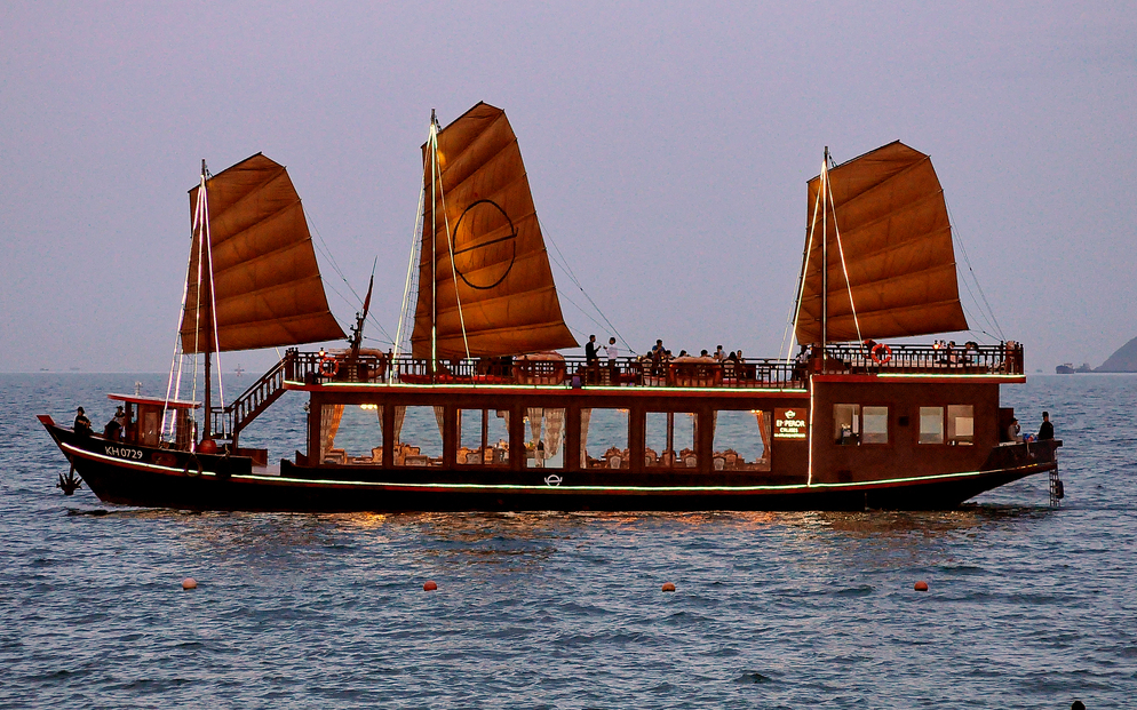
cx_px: 568
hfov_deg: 12.4
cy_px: 335
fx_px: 5236
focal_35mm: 169
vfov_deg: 7.8
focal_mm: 110
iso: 2000
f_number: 4.2
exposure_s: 1/160
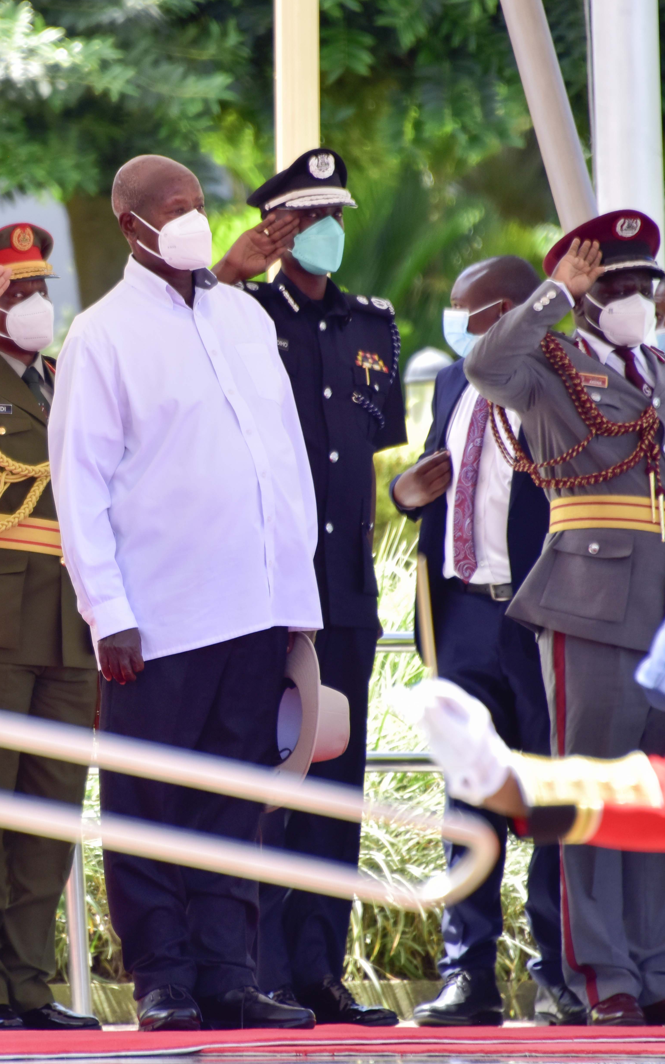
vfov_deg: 4.6
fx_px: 13310
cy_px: 532
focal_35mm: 459
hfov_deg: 2.9
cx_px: 61
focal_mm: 300
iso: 400
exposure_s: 1/400
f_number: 5.6
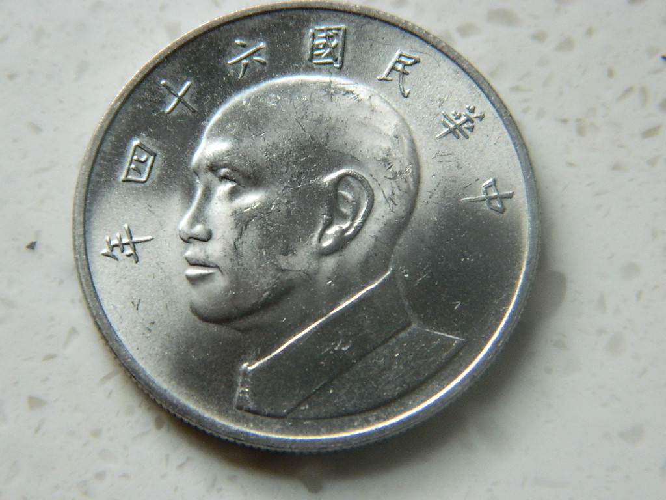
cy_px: 250
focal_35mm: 103
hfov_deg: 19.1
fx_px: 1982
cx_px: 333
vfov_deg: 14.4
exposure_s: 1/50
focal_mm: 18.6
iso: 400
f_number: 4.5
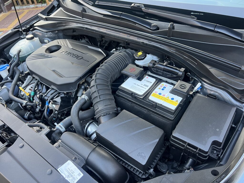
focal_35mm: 26
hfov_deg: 67.3
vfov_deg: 53.1
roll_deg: +4.6
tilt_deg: -41.9
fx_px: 183
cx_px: 122
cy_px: 92
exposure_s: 1/71
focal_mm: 5.7
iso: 125
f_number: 1.5
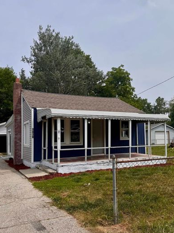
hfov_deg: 45.4
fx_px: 208
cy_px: 128
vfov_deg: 58.2
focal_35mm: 31
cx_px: 97
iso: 80
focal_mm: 6.76
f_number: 1.78
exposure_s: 1/7092
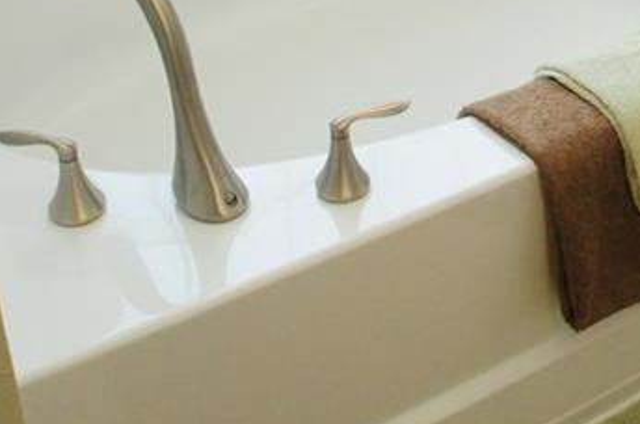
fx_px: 2298
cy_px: -129
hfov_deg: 15.6
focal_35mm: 129
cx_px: 623
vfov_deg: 10.3
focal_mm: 29
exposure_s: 1/250
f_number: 8
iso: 1600
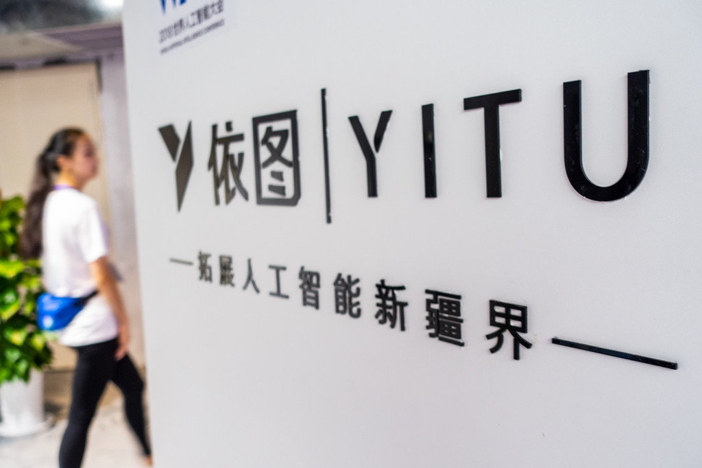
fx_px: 663
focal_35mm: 34
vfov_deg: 38.9
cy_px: 234
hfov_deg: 55.8
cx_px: 351
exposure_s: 1/40
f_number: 2.8
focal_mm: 12.64
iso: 320
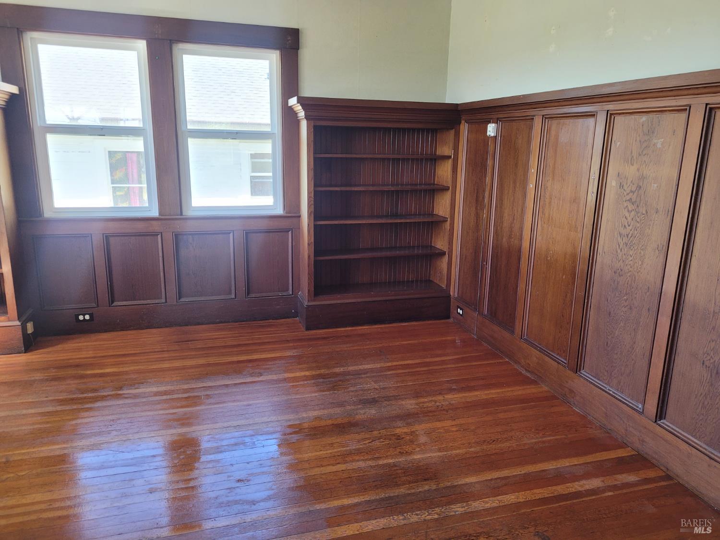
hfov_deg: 67.3
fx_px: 541
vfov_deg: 53.1
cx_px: 360
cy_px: 270
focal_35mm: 26
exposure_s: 1/120
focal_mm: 5.4
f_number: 1.8
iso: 200
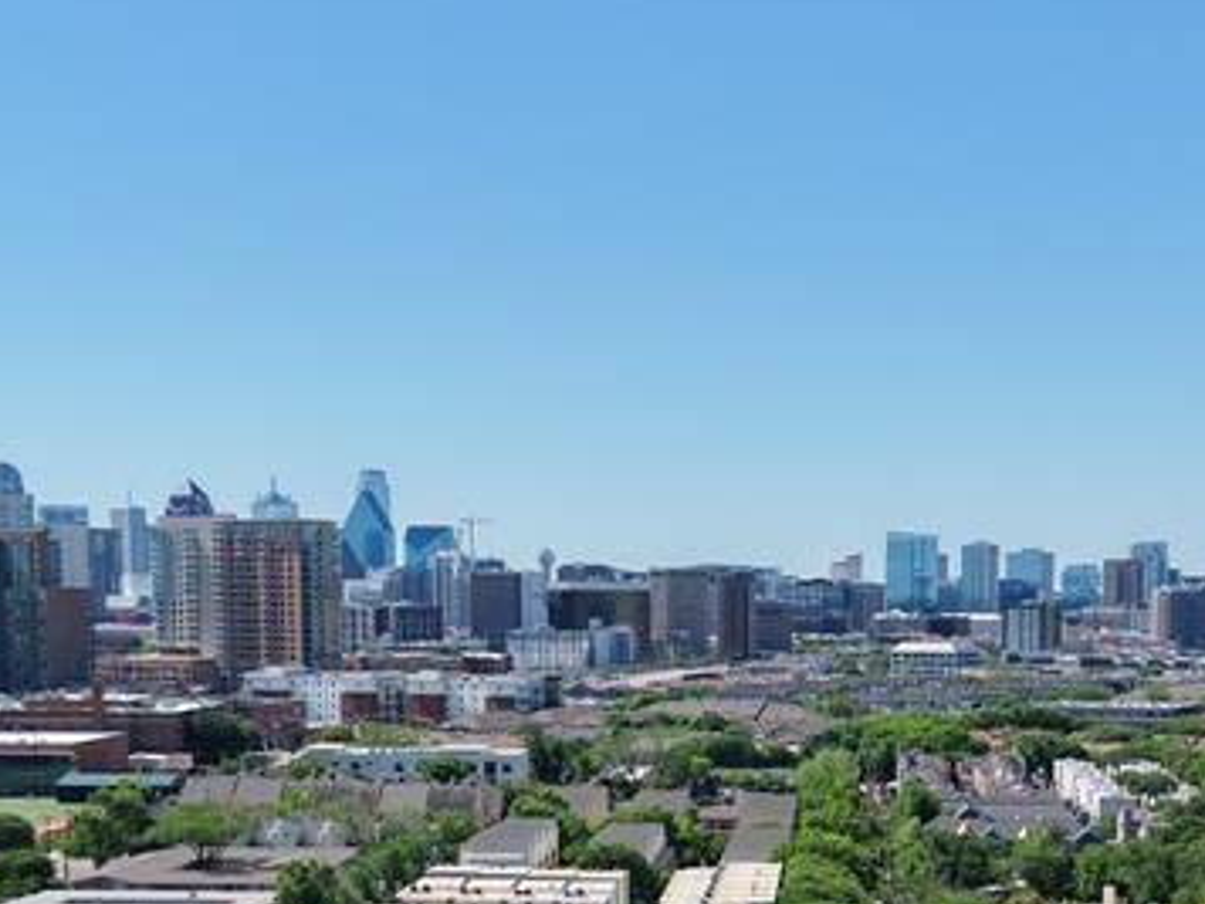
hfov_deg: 28.1
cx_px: 724
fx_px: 2402
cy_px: 843
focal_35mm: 69
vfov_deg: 20.8
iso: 260
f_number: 1.8
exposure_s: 1/5000
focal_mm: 8.67
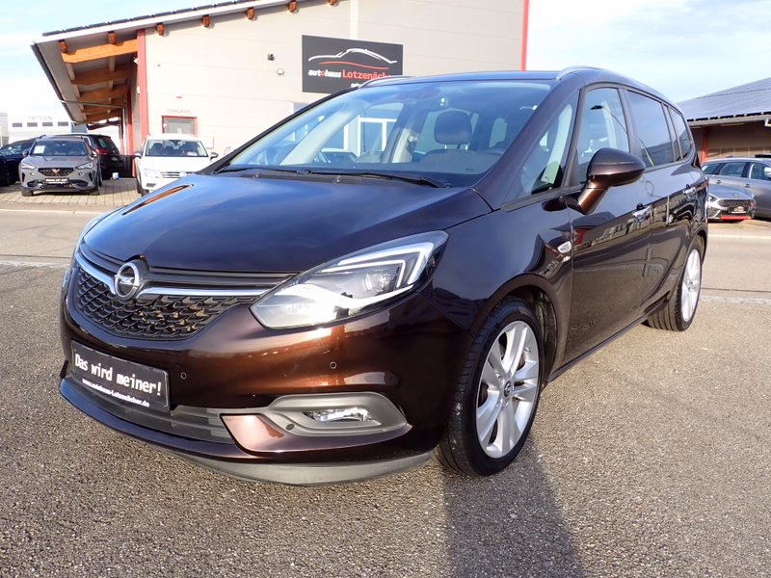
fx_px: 668
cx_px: 386
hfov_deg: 60.0
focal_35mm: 30
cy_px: 289
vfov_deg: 46.8
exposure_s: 1/250
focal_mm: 5.4
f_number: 3.2
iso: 100
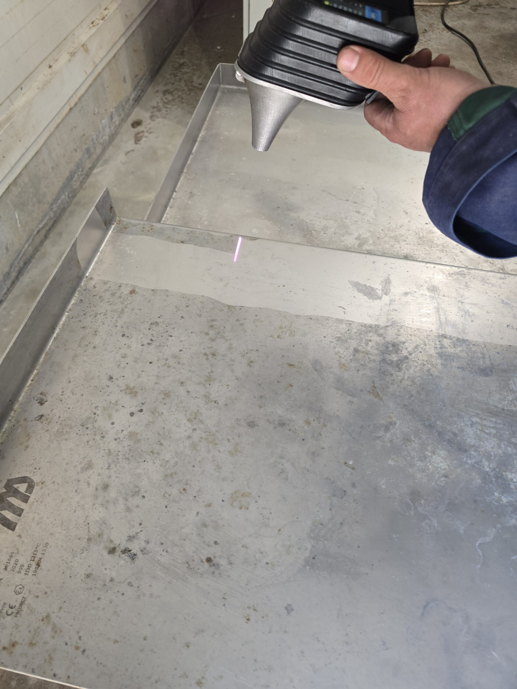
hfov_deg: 58.9
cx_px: 258
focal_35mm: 23
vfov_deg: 73.9
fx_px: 458
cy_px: 344
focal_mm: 6.3
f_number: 1.7
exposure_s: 1/53
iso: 100
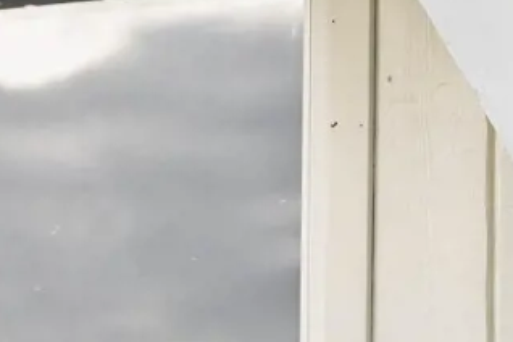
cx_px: -1015
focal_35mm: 326
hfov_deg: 5.9
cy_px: 887
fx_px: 4645
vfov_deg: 4.1
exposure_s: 1/250
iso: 400
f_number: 5.6
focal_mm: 54
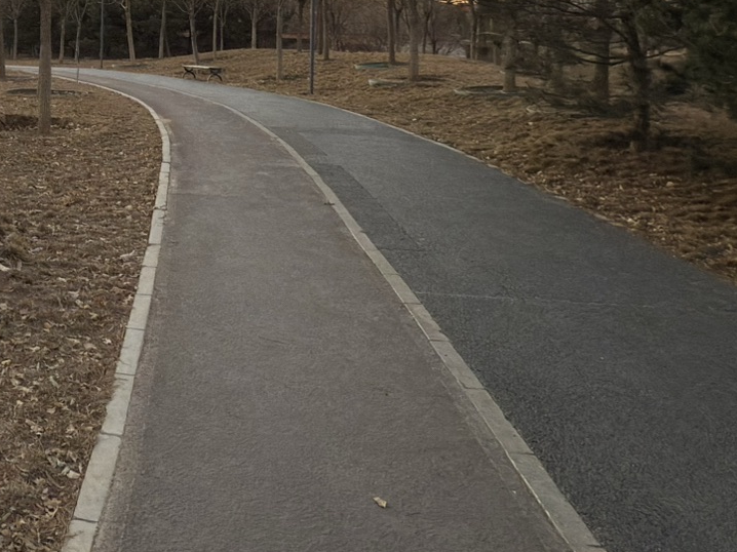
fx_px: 830
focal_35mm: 39
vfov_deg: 33.5
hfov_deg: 43.3
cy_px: -5
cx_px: 59
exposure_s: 1/53
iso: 64
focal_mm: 2.22
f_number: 2.2
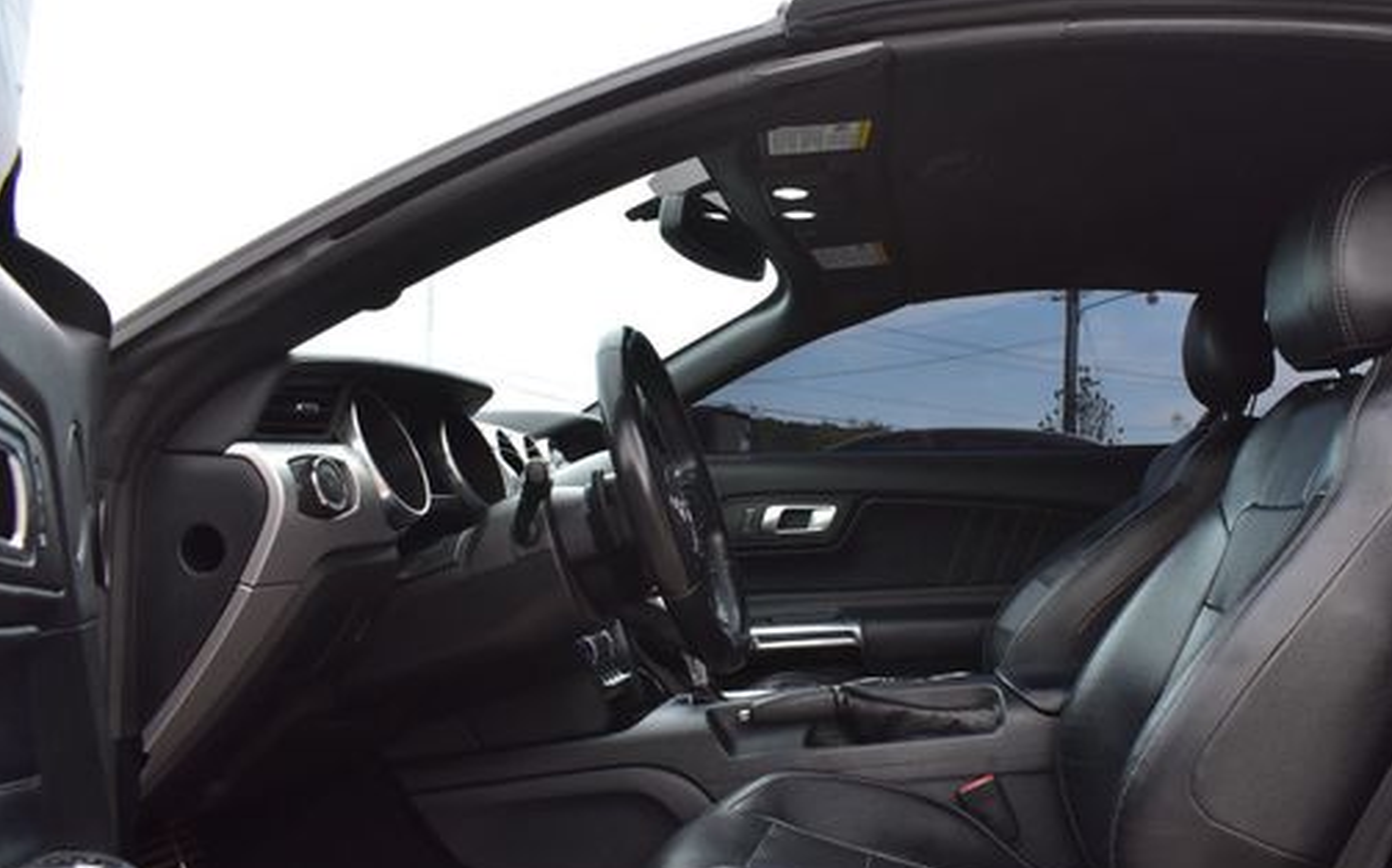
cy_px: 522
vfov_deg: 36.1
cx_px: 861
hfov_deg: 54.8
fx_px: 1327
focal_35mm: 35
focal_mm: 18
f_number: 8
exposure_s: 1/80
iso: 400
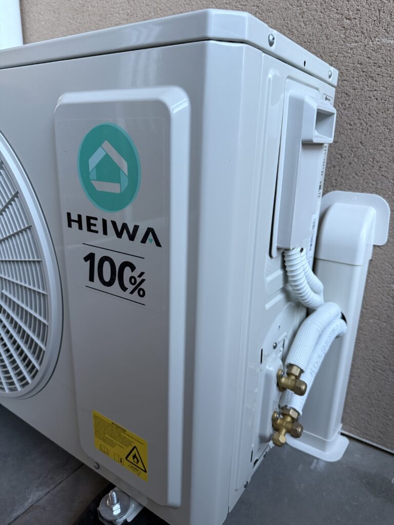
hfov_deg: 56.8
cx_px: 197
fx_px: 364
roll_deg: -3.0
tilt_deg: -16.2
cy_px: 262
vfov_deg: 71.6
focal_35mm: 24
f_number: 1.78
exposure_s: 1/60
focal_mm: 6.76
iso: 400
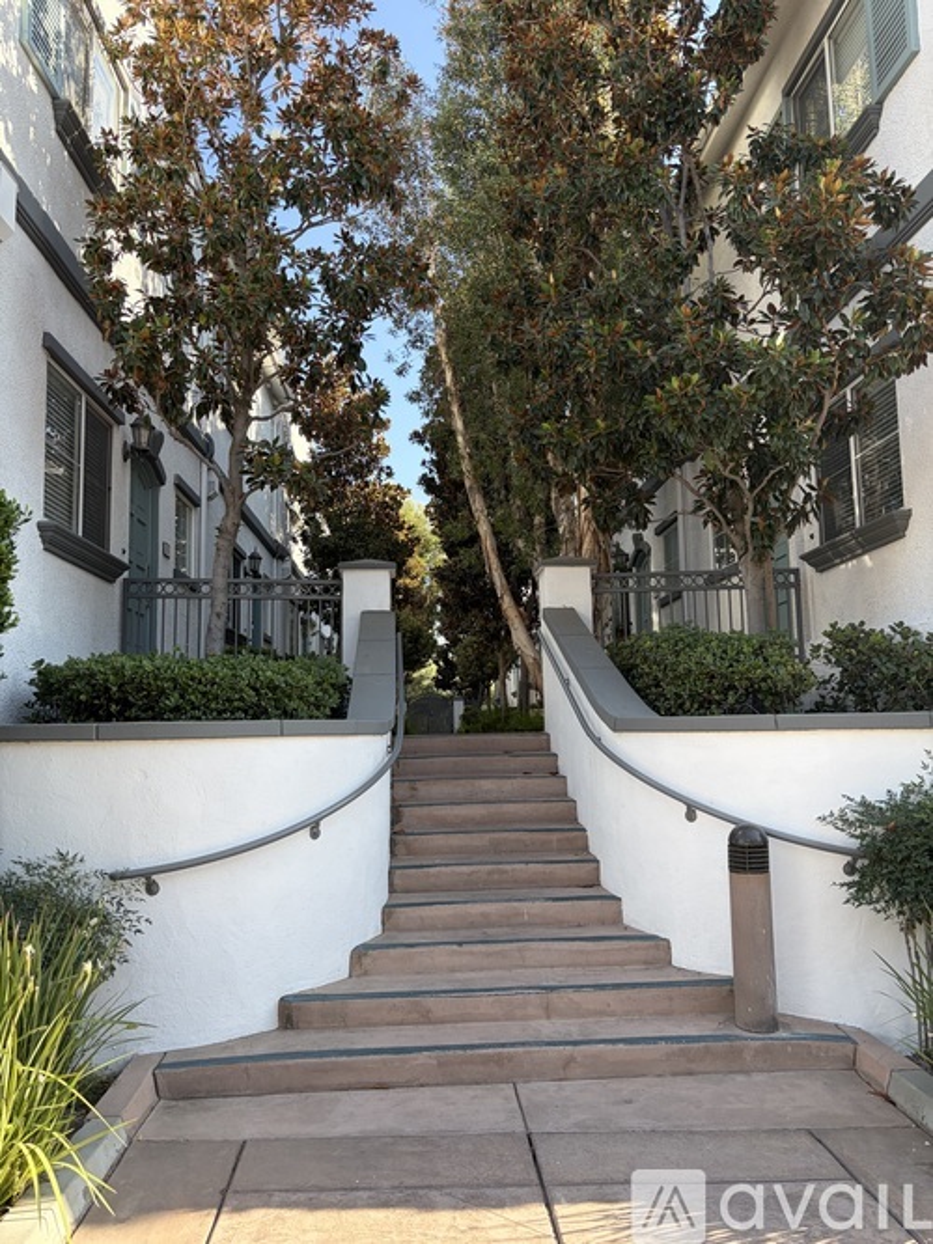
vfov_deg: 67.3
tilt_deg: +5.8
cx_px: 466
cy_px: 622
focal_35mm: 26
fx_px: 935
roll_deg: +0.7
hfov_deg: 53.0
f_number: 1.6
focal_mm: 5.96
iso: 50
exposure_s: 1/724
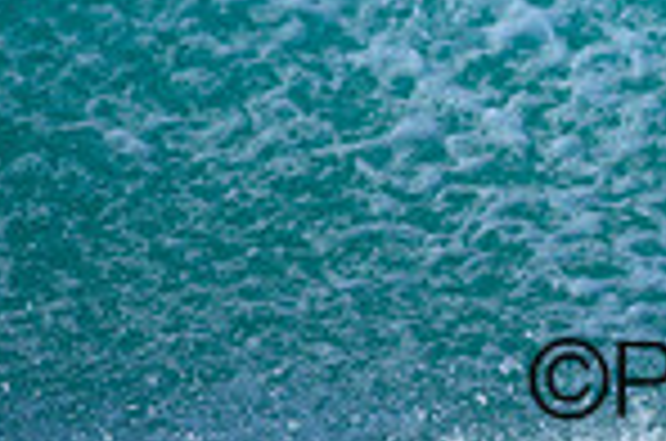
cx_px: 878
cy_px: -367
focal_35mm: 3144
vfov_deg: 0.4
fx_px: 58039
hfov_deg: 0.7
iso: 450
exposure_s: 1/2500
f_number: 6.3
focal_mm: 800
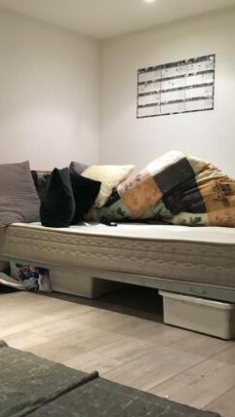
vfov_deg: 47.3
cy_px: 207
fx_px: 476
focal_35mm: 43
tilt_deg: +1.1
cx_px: 26
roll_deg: -0.1
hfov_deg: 26.8
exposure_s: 1/33
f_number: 2.2
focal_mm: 4.15
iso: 250
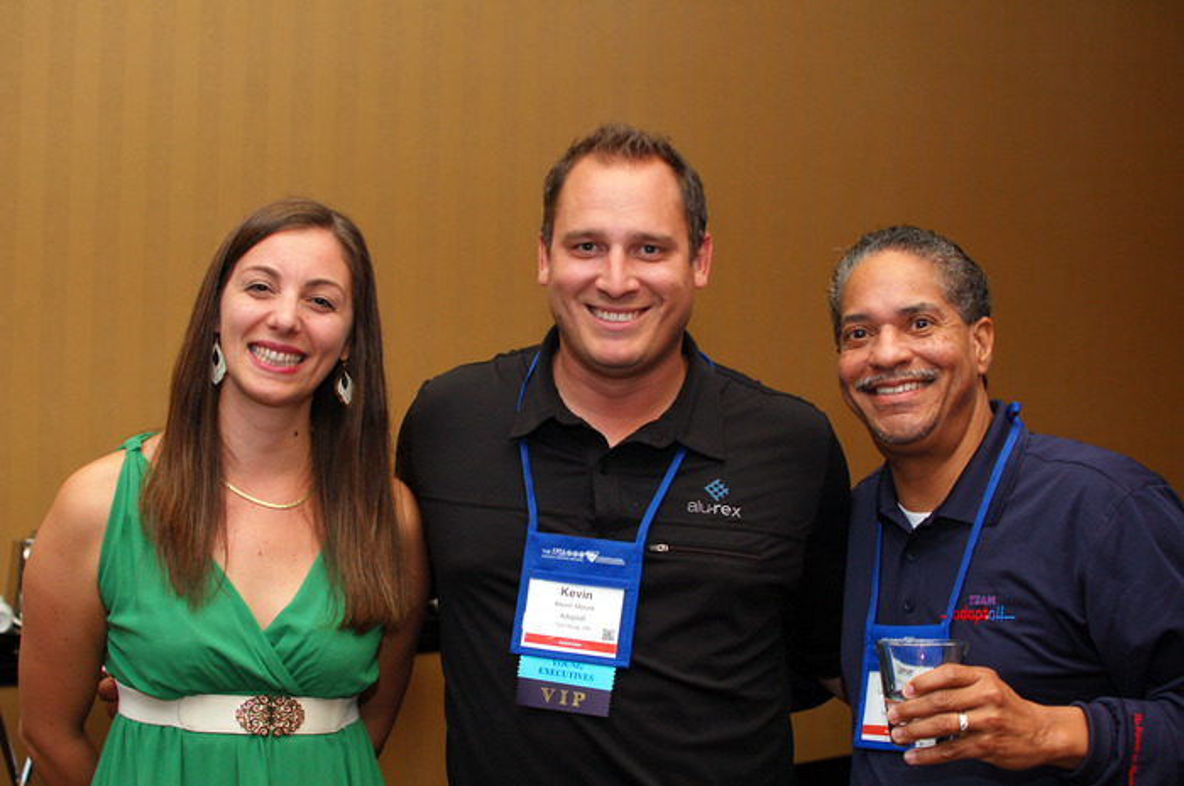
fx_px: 1725
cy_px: 393
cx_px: 592
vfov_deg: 25.7
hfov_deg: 37.9
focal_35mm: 52
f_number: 4
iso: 400
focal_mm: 35
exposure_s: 1/60
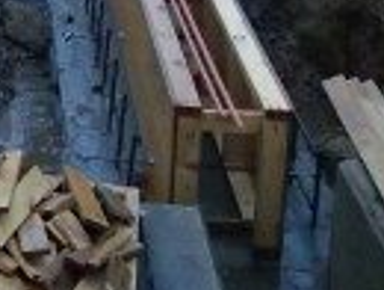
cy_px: -107
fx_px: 1022
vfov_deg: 15.2
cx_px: -177
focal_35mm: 92
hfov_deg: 18.9
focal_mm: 4.5
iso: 1250
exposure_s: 1/40
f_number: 2
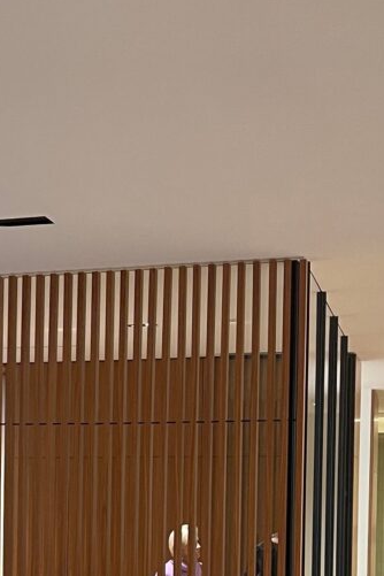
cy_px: 549
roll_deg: -0.7
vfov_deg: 24.2
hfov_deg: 16.5
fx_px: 1296
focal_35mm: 81
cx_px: -10
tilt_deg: -2.3
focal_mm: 5.1
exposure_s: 1/60
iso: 400
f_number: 1.6
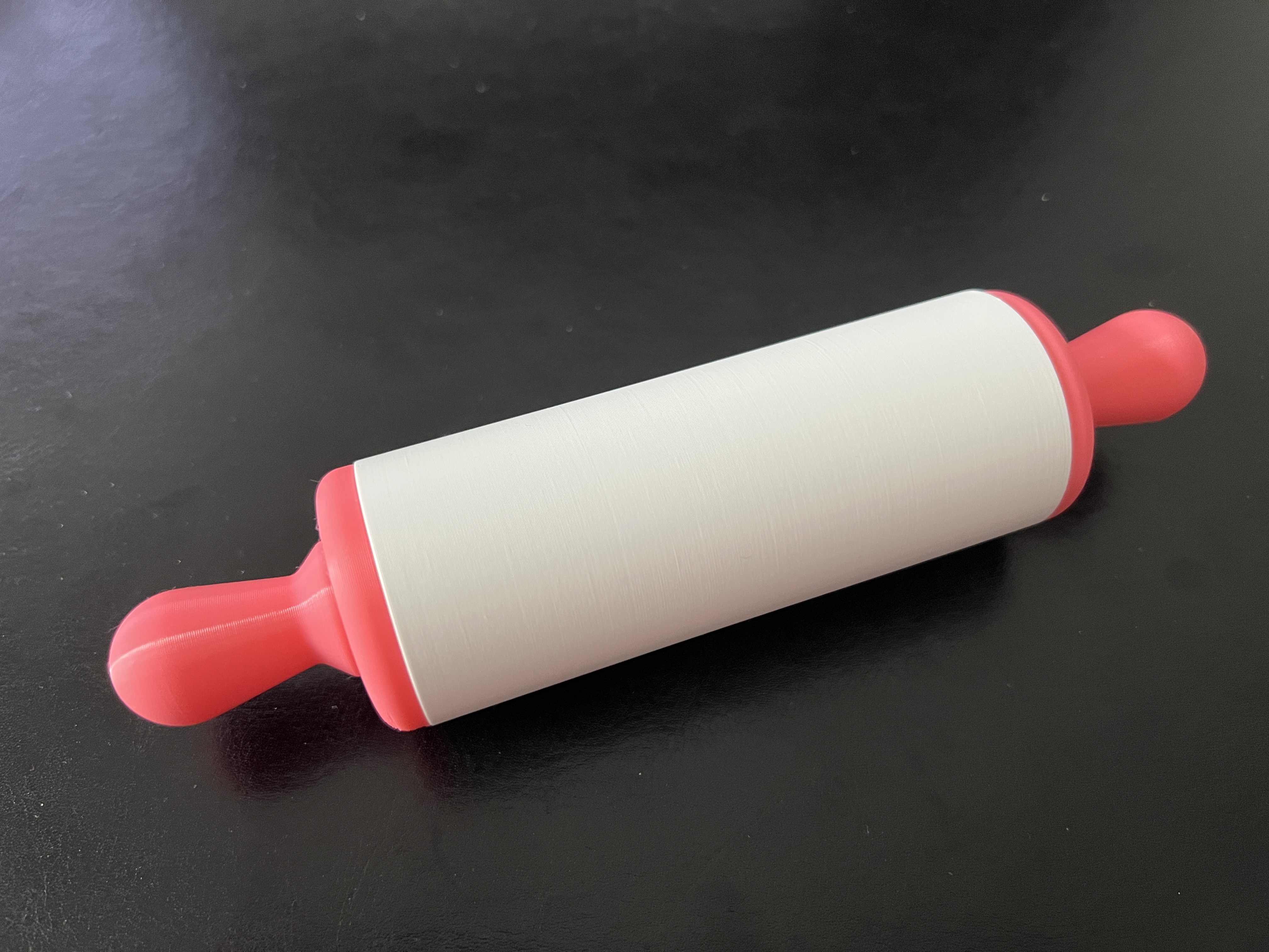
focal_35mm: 26
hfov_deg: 67.3
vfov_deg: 53.1
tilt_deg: -59.6
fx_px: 953
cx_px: 634
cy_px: 476
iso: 400
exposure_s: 1/60
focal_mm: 5.7
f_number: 1.5
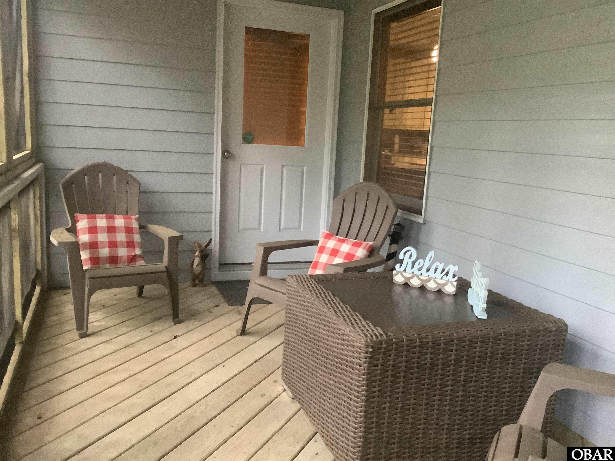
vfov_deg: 45.4
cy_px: 230
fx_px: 551
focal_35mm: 31
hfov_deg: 58.4
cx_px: 308
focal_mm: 3.3
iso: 500
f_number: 2.4
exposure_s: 1/30
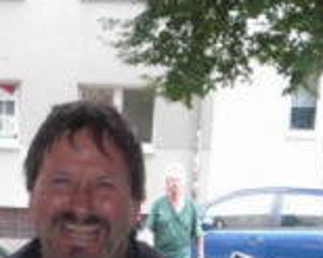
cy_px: 296
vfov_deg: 10.6
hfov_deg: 13.3
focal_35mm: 144
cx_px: 78
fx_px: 1376
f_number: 4
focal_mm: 10.4
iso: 200
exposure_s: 1/60
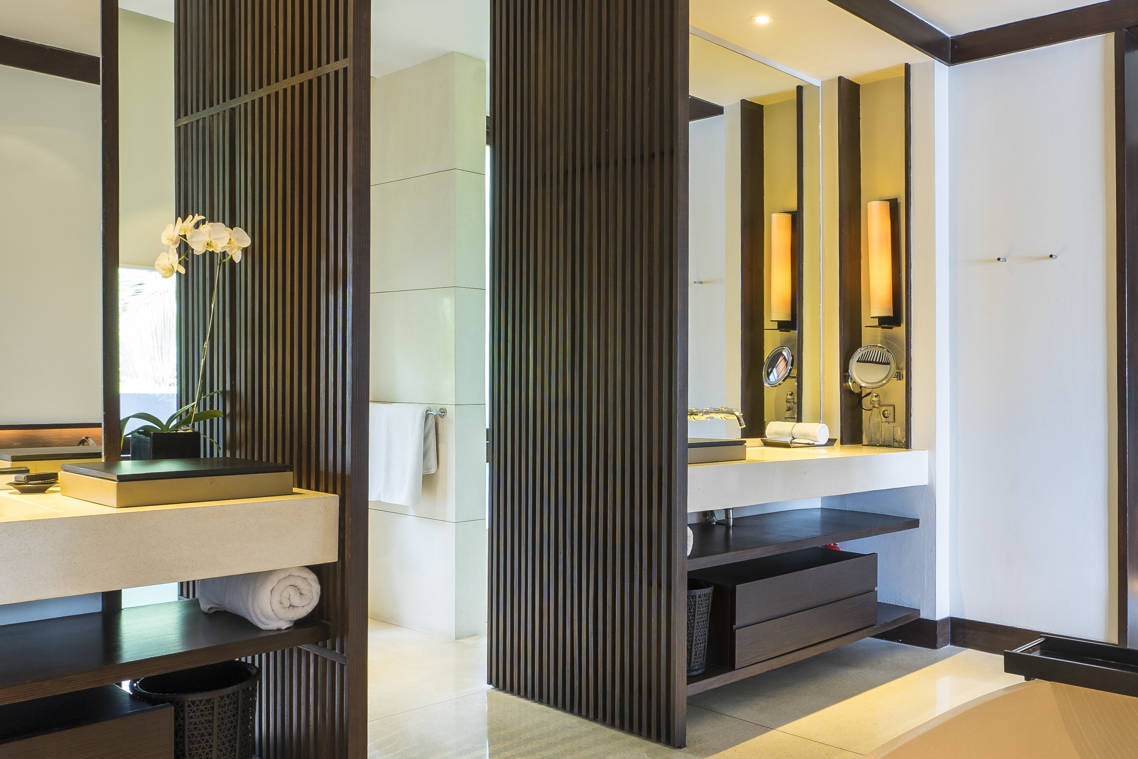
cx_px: 673
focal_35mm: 33
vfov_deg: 40.0
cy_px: 403
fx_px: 1043
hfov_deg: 56.9
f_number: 8
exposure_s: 4
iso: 100
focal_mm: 17
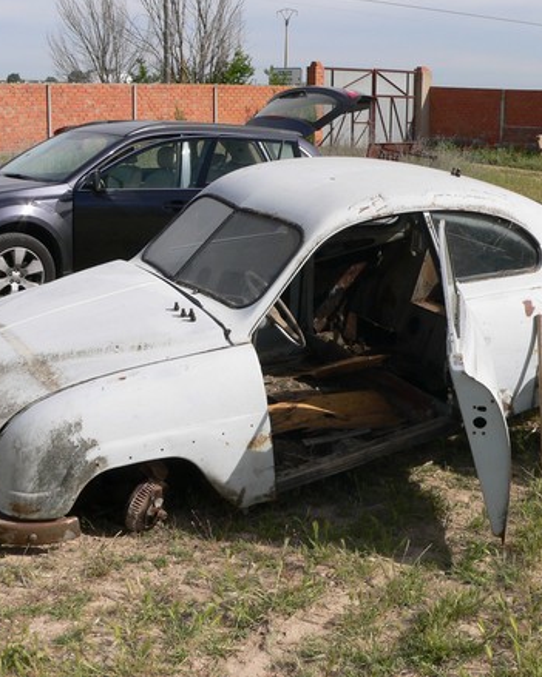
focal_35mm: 48
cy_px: 332
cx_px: 317
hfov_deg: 31.4
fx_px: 963
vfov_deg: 38.8
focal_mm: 6
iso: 80
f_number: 4.6
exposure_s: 1/500
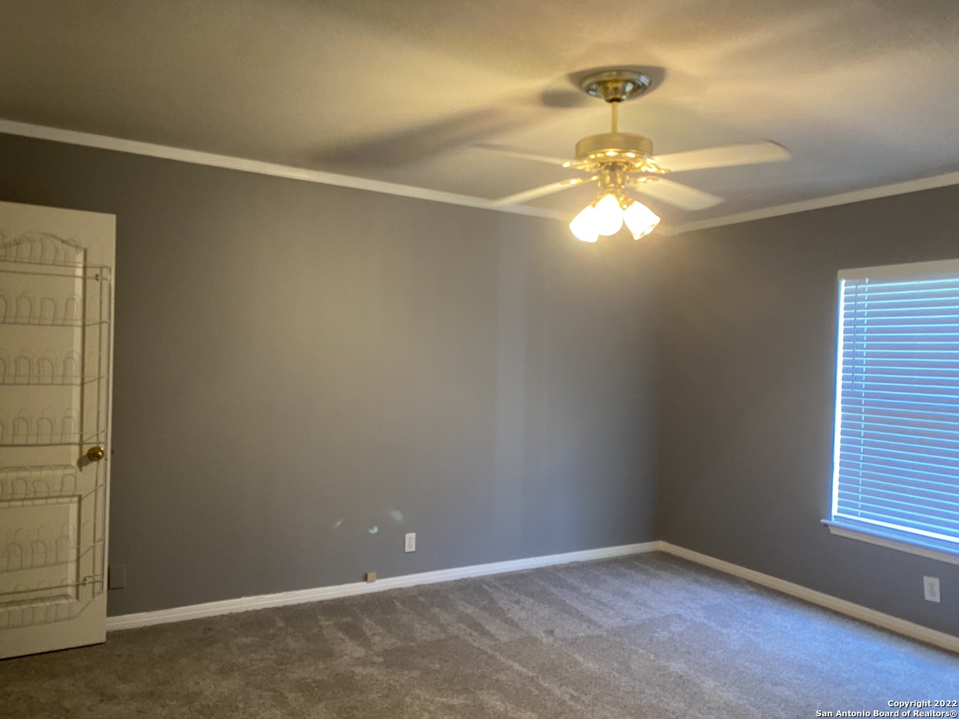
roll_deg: -1.7
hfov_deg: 67.3
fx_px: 720
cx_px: 480
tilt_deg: -0.4
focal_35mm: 26
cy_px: 360
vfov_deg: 53.1
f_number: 1.8
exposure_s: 1/60
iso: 250
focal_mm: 4.25
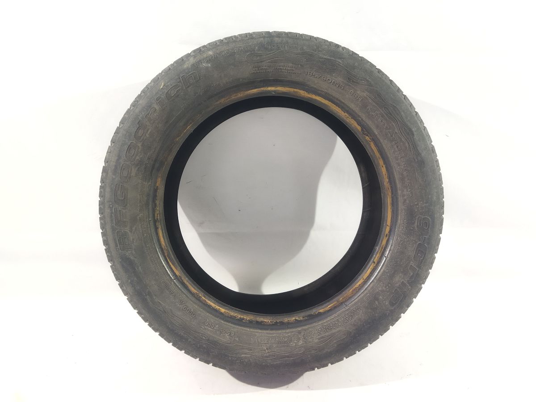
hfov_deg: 65.3
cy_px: 201
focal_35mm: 27
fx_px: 418
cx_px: 268
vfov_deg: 51.4
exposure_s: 1/33
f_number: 1.79
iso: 394
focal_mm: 4.71
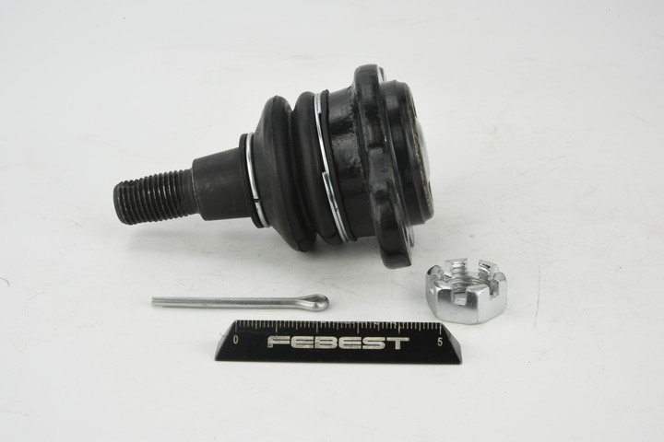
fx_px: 1107
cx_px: 332
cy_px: 221
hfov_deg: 33.4
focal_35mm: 60
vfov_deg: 22.6
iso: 100
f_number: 36
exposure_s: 1/3
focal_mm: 60
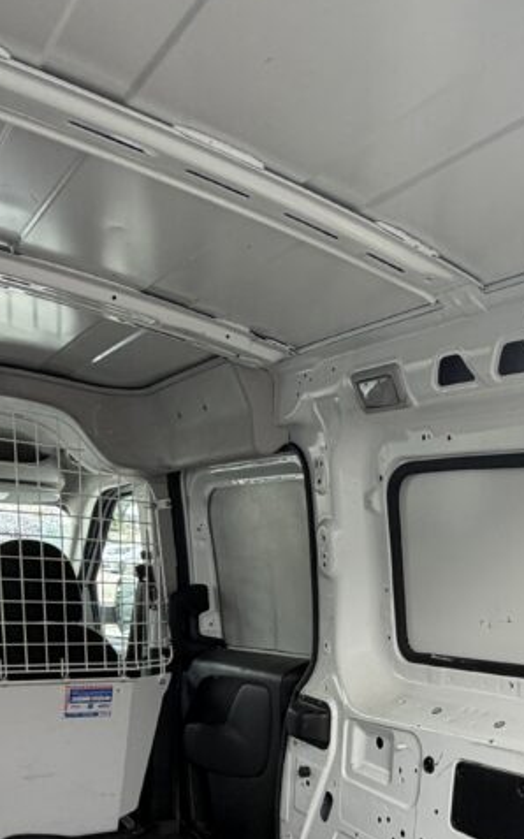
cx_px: 362
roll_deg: -1.8
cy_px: 768
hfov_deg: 37.8
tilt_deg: -16.4
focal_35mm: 33
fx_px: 754
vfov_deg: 50.9
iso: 80
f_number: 2.2
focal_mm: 2.22
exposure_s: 1/121
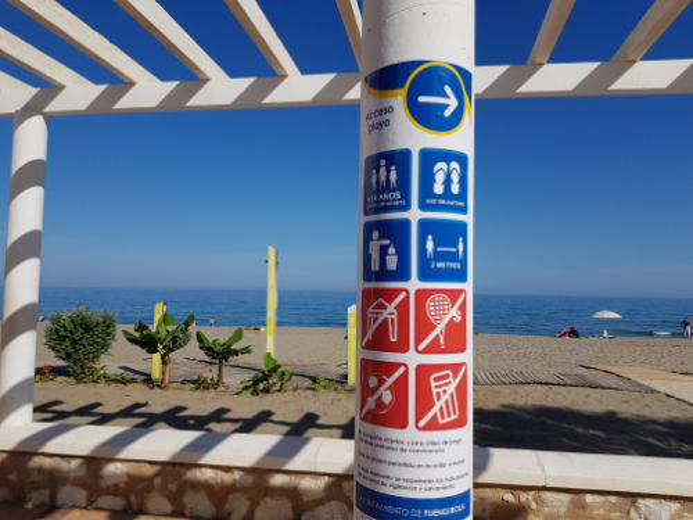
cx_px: 346
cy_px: 260
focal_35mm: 26
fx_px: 521
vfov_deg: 53.1
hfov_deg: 67.3
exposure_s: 1/4512
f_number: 1.7
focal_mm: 4.2
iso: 40
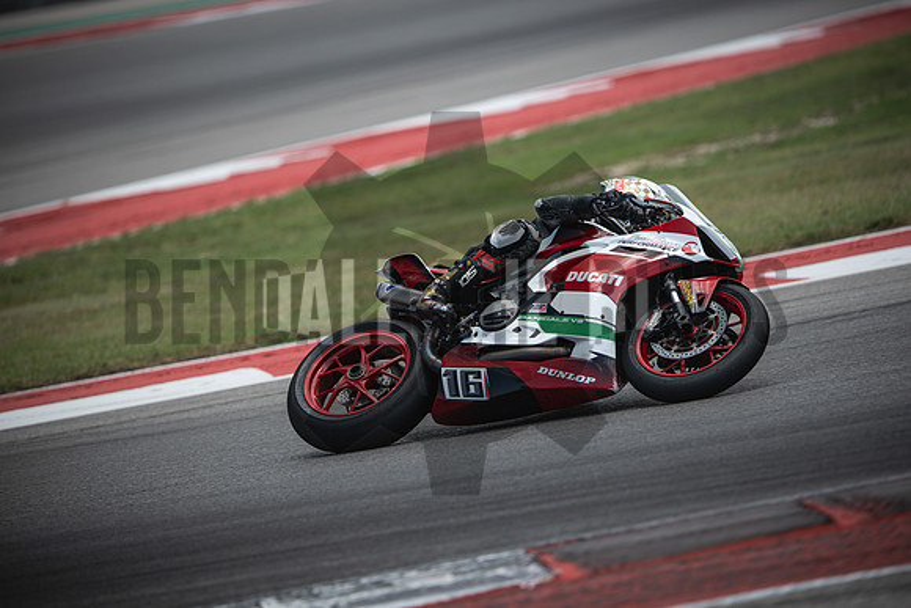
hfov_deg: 6.9
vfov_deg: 4.6
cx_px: 456
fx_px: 7593
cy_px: 304
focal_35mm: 300
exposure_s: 1/2000
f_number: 2
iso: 125
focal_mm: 200
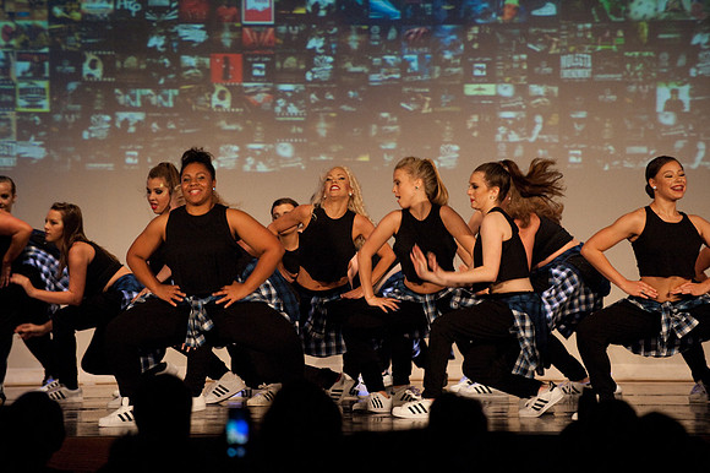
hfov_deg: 10.3
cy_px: 236
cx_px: 355
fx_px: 3942
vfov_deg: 6.9
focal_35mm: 200
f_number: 4
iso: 3200
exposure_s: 1/200
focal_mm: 200
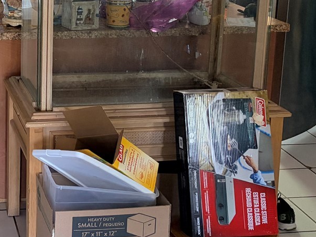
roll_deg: +0.5
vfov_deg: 20.5
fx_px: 630
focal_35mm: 69
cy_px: -13
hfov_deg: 25.9
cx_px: -38
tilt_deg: -8.6
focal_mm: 5.96
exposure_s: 1/60
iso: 320
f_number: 1.6
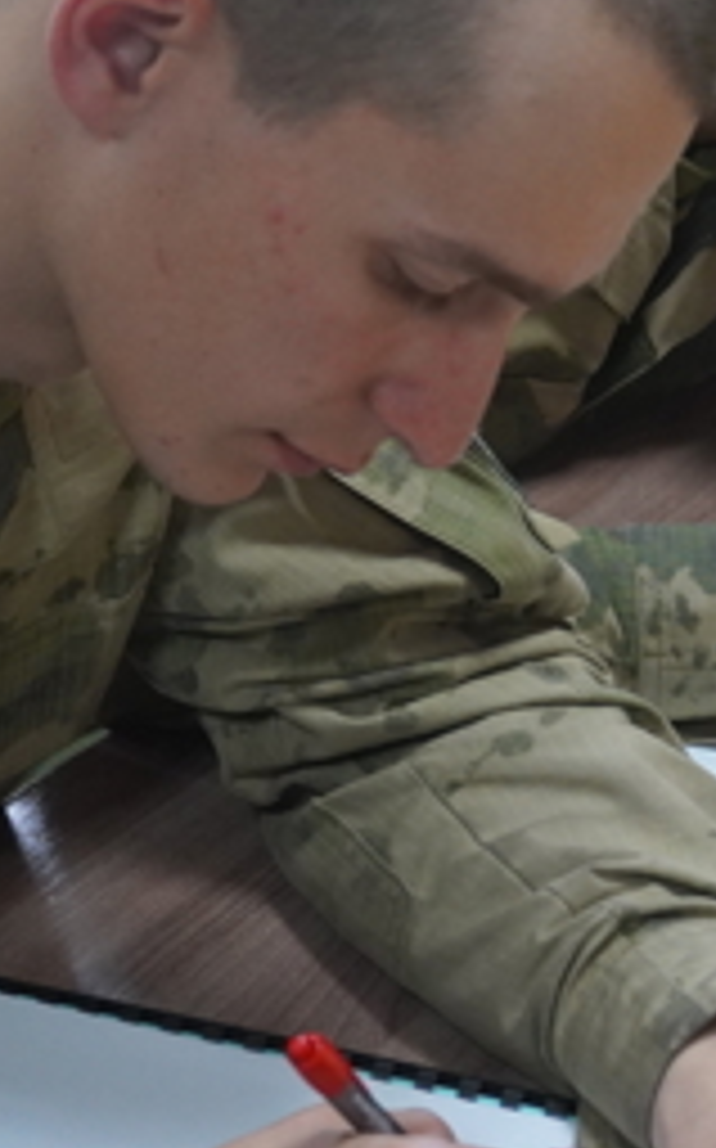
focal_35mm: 112
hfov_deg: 11.6
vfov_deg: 18.5
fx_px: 3518
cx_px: 272
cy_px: 635
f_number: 4
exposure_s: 1/160
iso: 1600
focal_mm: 25
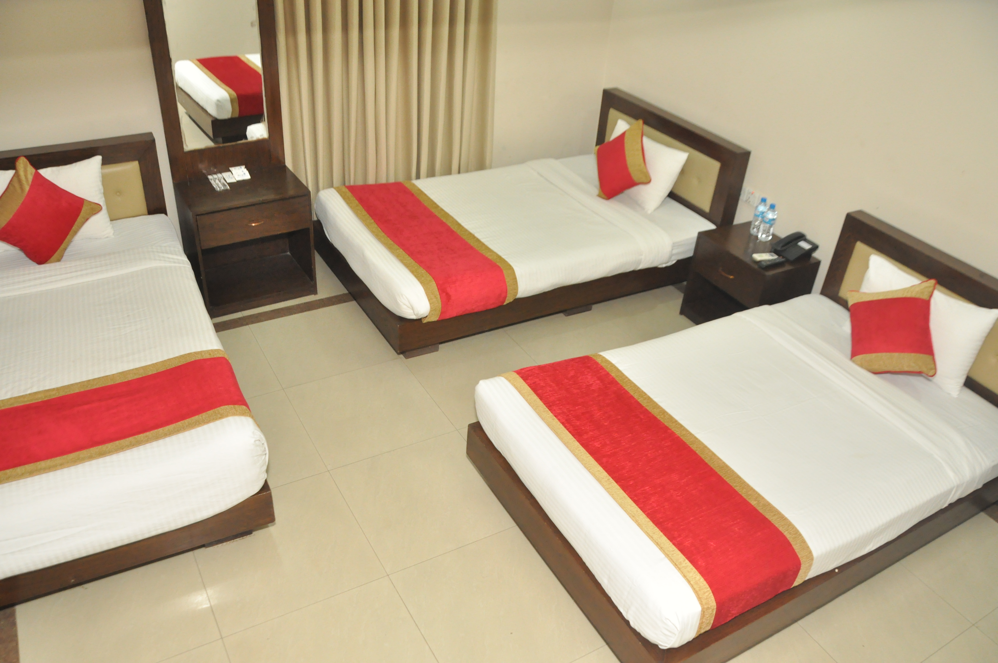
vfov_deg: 47.8
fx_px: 748
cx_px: 499
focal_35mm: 27
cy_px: 332
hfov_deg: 67.4
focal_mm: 18
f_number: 5
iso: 1600
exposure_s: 1/40
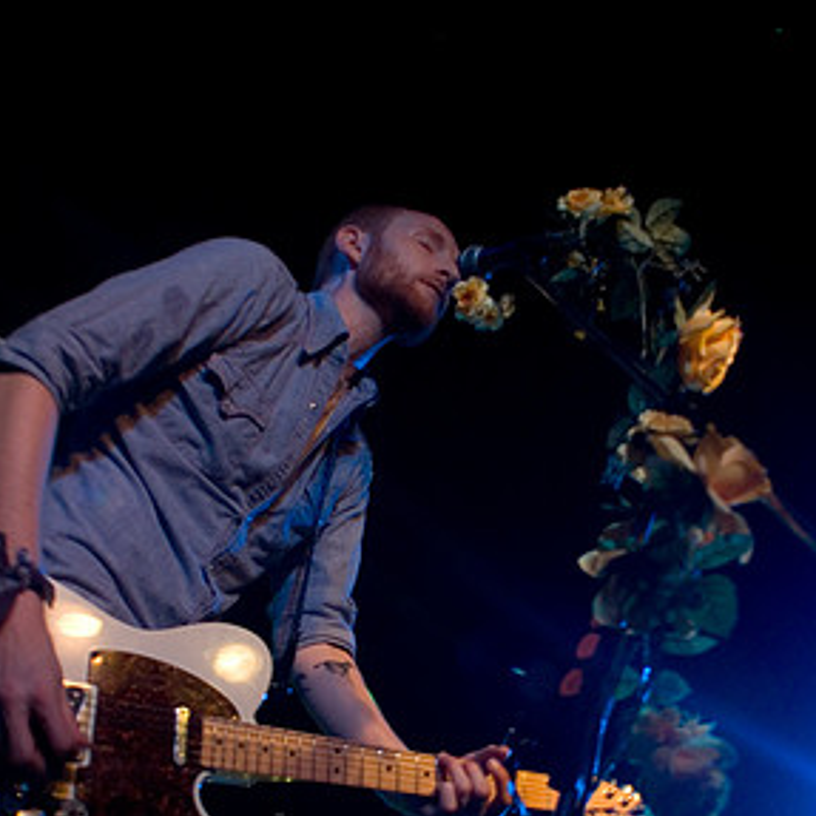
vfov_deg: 40.5
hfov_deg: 41.9
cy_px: 623
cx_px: 399
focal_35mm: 40
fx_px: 1067
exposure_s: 1/40
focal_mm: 20
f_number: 2.8
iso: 800
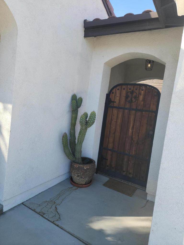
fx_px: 163
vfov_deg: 73.9
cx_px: 92
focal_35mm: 23
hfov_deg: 58.9
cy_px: 122
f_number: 1.8
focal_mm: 6.4
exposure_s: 1/266
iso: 12
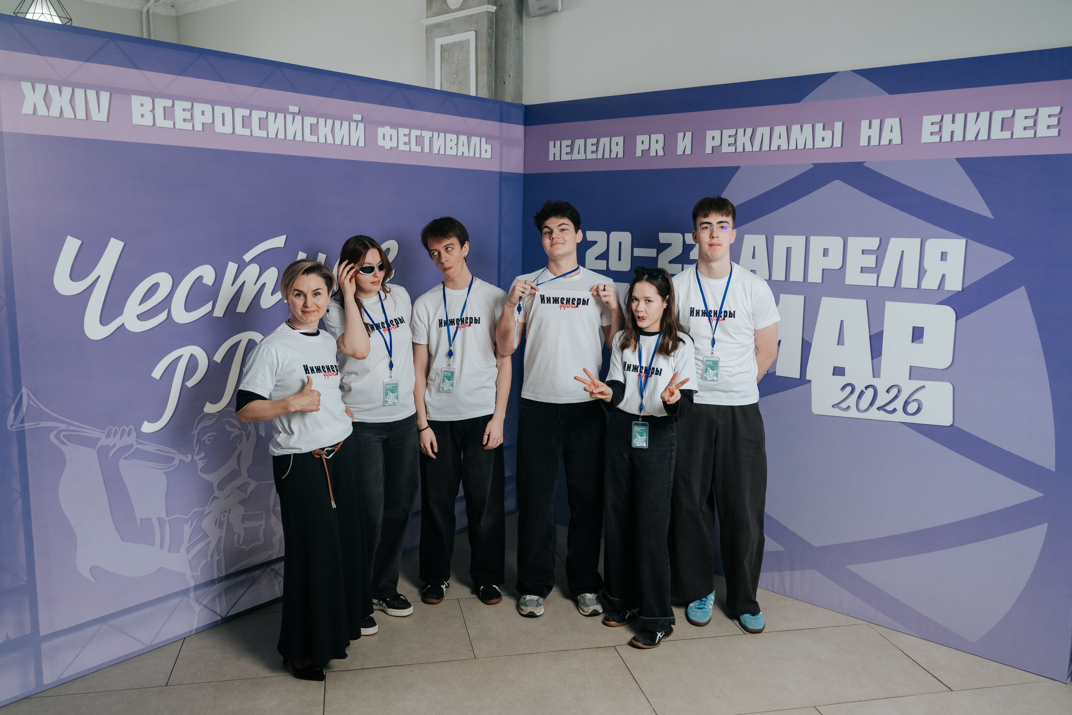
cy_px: 350
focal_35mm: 29
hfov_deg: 63.7
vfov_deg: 45.0
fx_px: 863
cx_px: 545
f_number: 2.8
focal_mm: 28
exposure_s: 1/160
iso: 800
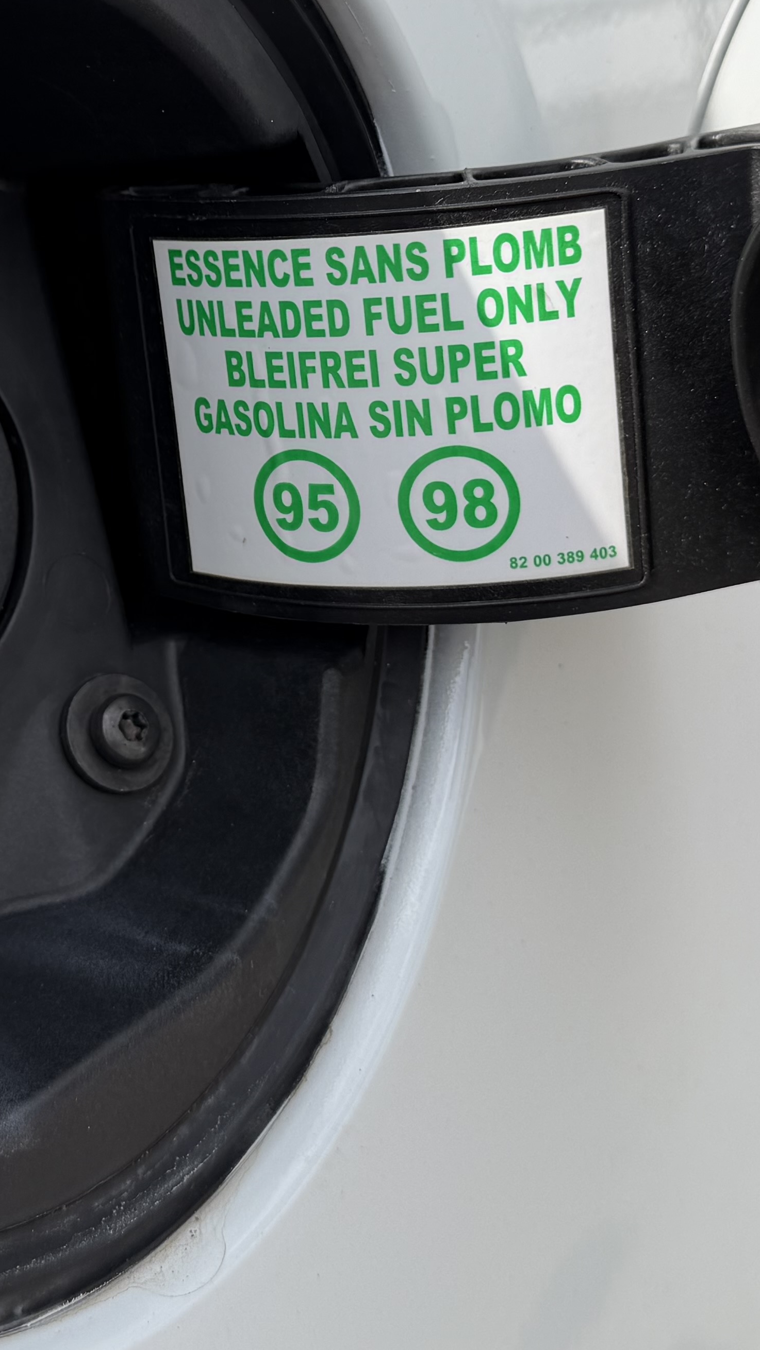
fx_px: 2042
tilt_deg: -19.7
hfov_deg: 20.9
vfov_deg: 36.2
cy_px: 431
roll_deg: +1.0
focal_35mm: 57
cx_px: 181
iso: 80
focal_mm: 6.76
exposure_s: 1/2299
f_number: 1.78
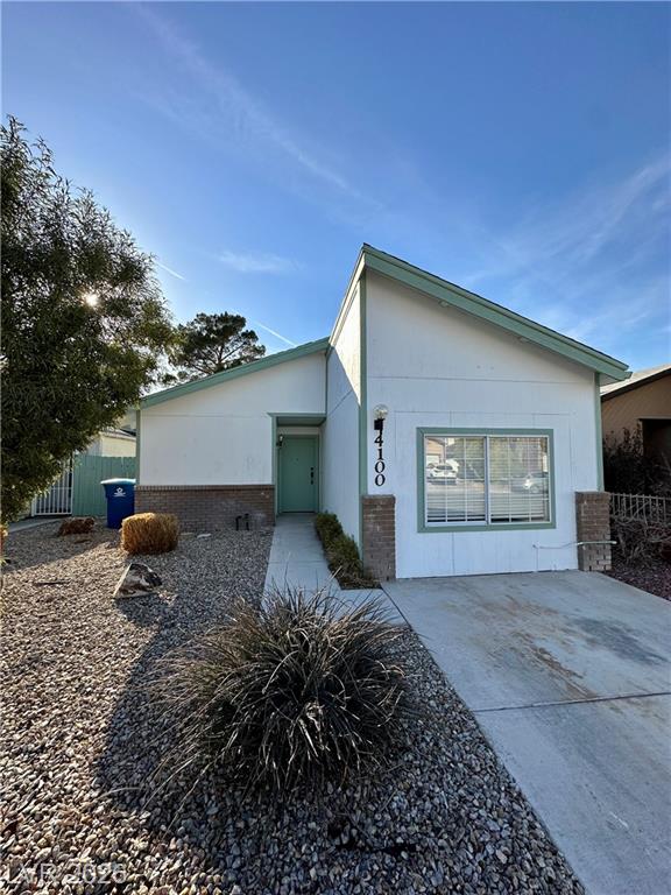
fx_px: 362
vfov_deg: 102.1
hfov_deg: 85.7
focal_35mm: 14
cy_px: 448
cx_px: 336
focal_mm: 2.22
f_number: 2.2
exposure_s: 1/1335
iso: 40
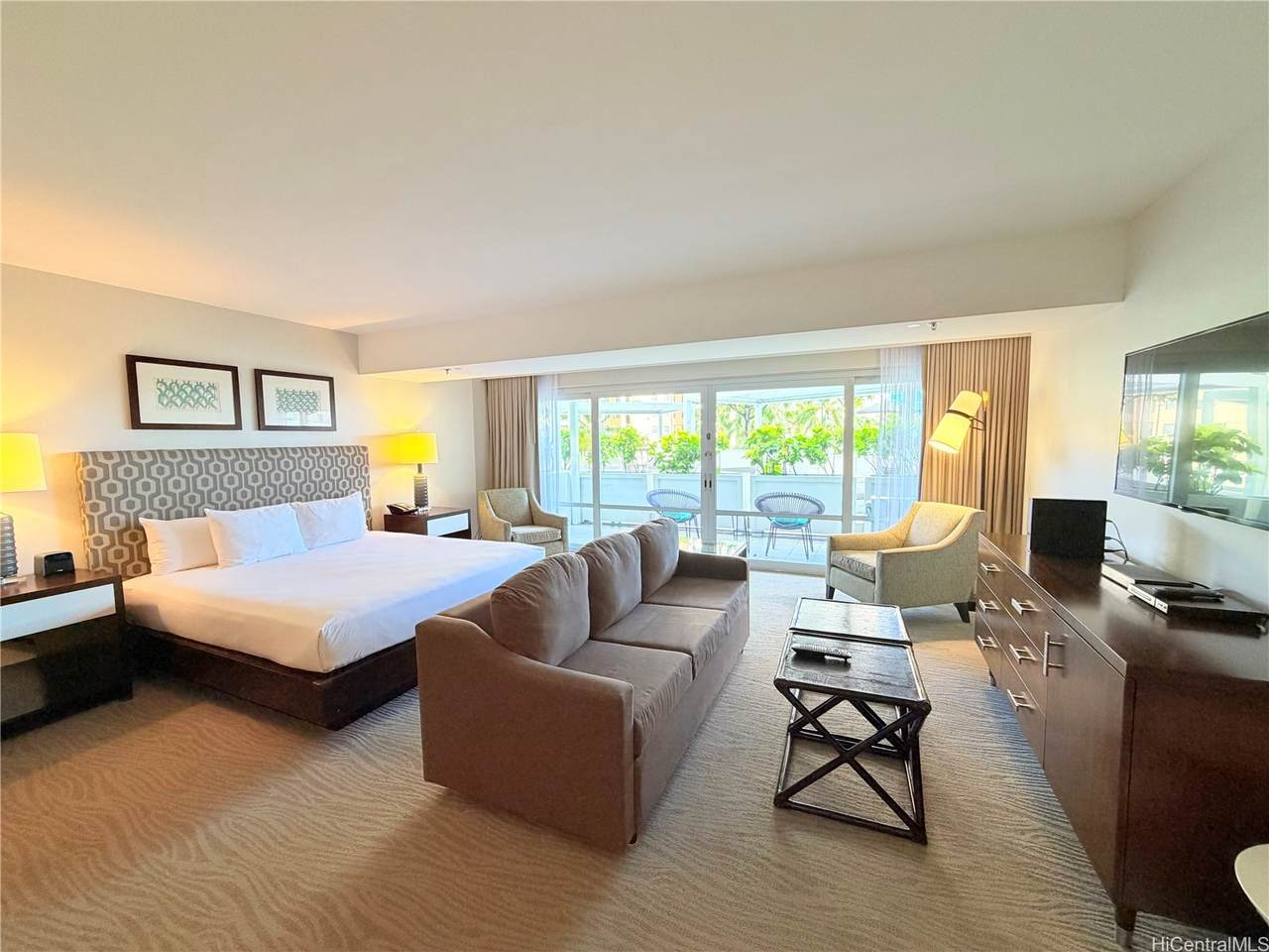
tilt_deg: -5.3
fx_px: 513
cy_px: 476
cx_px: 634
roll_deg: +1.5
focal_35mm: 14
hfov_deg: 102.1
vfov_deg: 85.7
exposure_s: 1/60
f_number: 2.2
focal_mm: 2.22
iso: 160
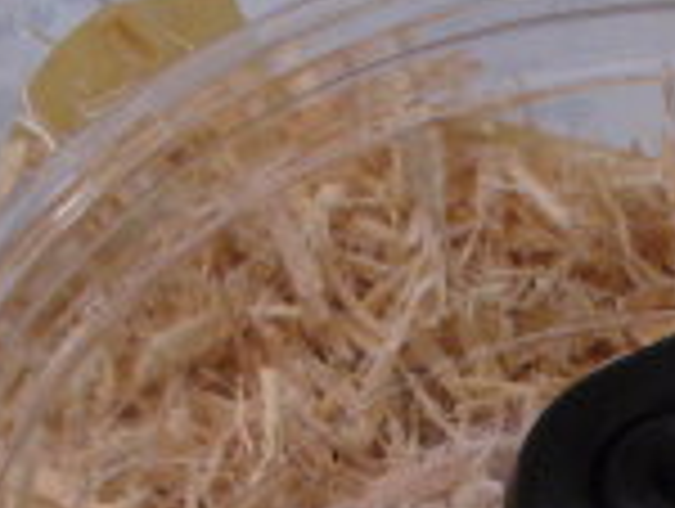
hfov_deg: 15.6
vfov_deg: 11.5
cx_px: 706
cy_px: 784
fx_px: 2402
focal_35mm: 123
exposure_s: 1/15
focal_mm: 6.1
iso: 200
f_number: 2.8
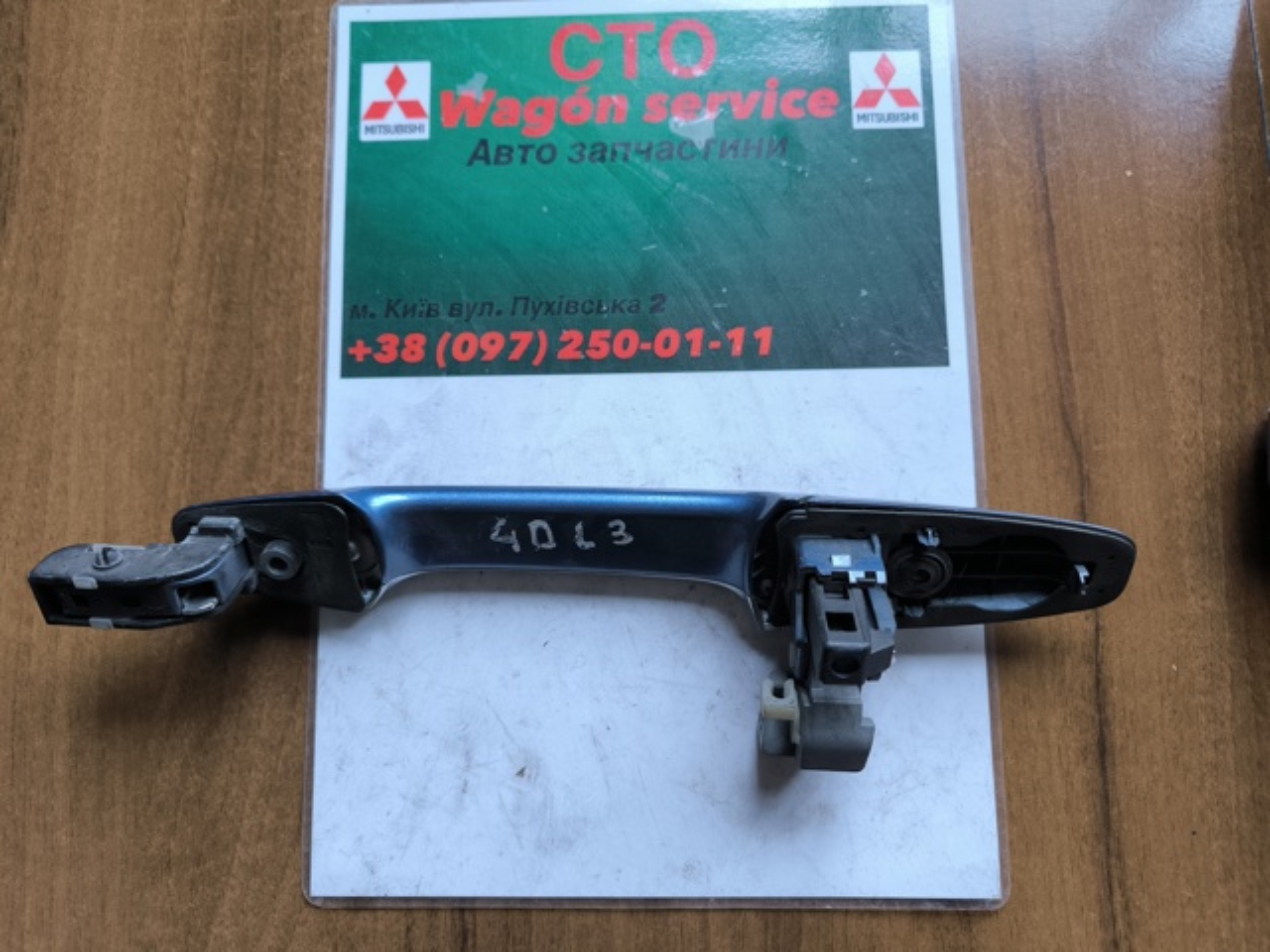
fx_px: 881
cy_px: 476
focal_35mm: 24
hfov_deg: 71.6
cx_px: 635
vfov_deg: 56.8
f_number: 1.9
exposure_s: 1/100
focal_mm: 6.92
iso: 160
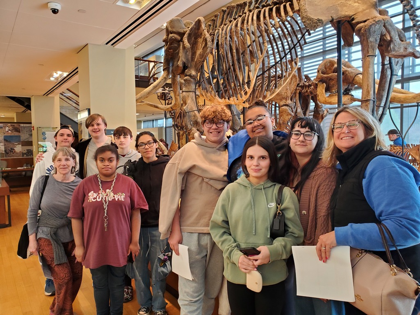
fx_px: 315
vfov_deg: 53.1
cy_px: 158
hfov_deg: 67.3
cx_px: 210
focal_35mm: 26
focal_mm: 4.3
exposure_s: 1/40
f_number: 2.4
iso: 250
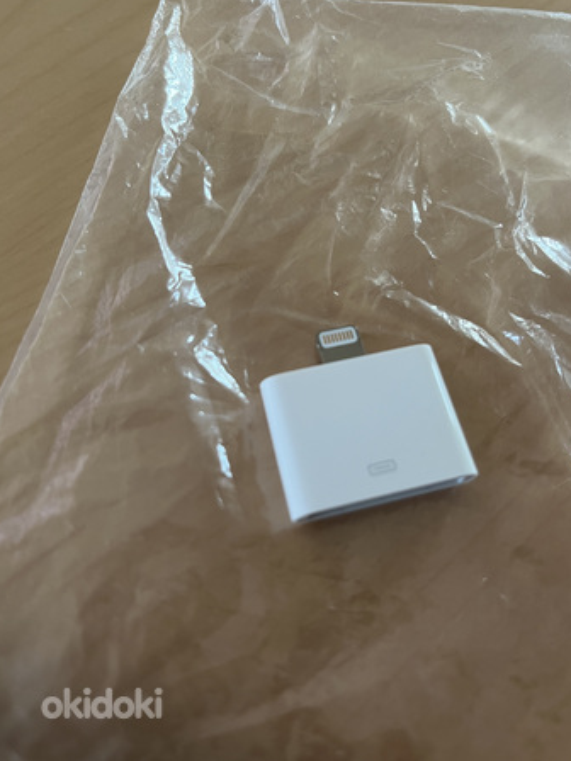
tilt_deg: -63.2
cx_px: 312
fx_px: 638
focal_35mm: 29
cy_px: 338
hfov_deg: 48.2
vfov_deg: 61.5
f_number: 1.6
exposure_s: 1/60
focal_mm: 5.1
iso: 160
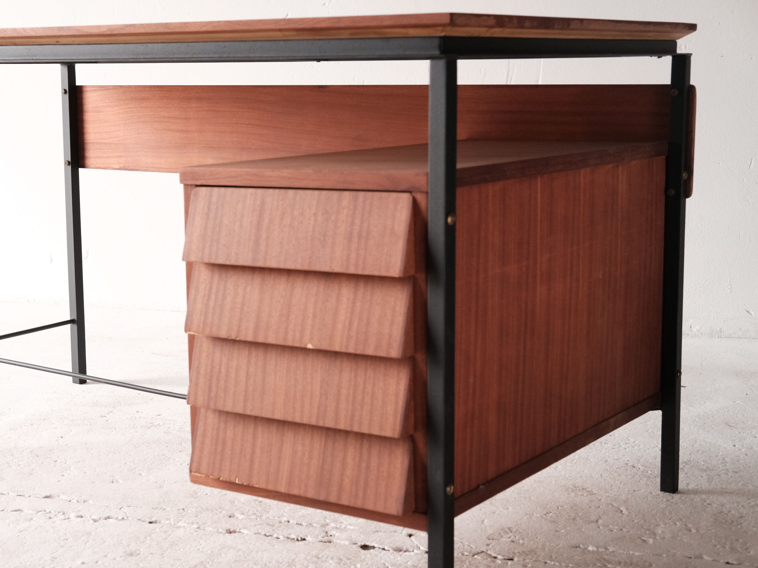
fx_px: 1270
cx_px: 330
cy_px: 287
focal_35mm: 58
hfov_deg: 33.2
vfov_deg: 25.2
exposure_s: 1/125
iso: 2500
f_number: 5.6
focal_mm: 35
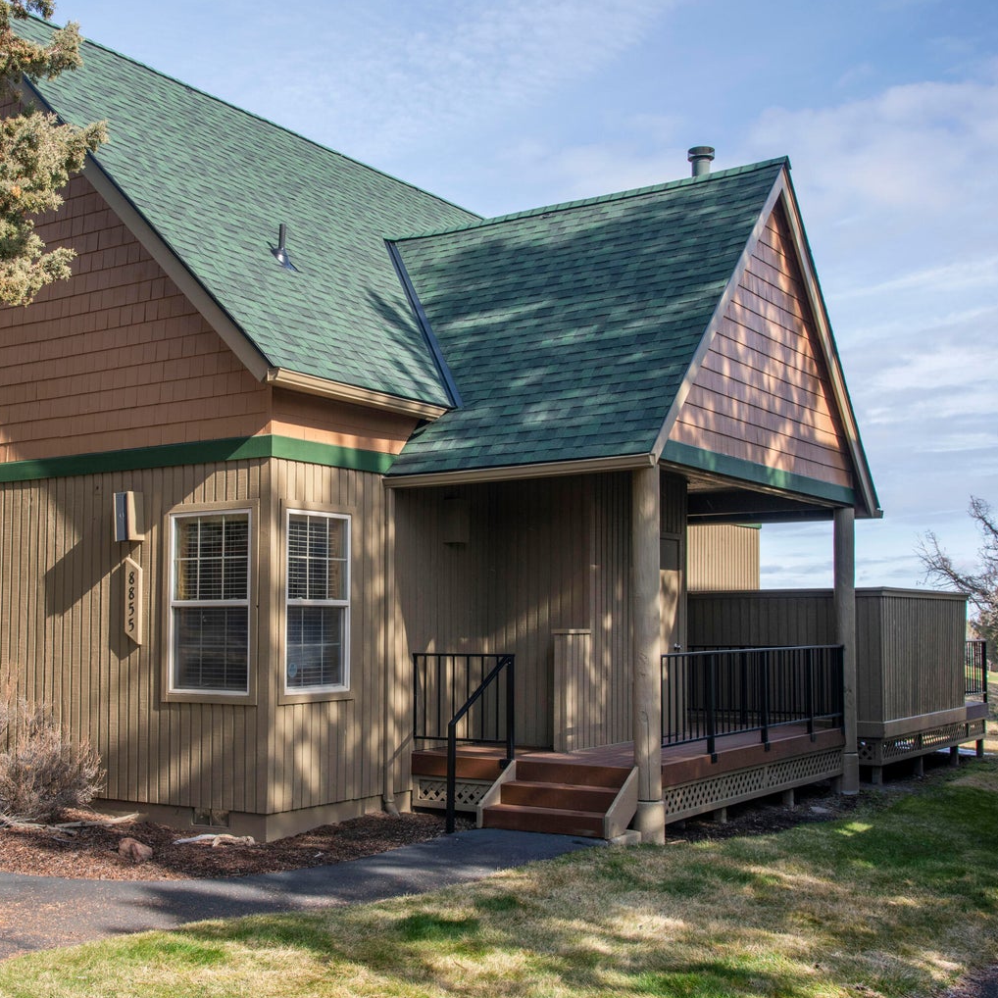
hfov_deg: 40.1
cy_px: 500
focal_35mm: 41
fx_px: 1337
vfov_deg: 40.9
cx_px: 290
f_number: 11
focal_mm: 32
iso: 200
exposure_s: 1/125
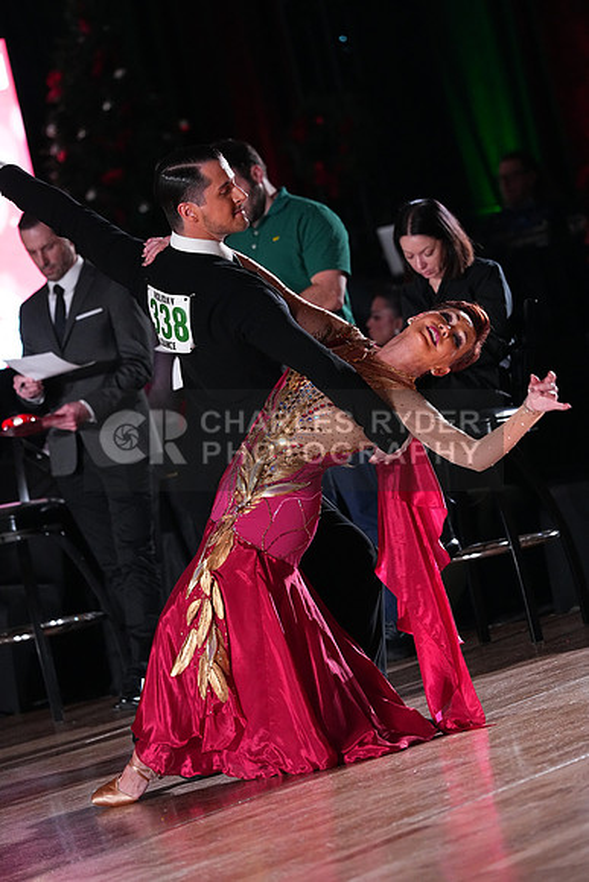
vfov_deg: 10.4
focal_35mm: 197
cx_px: 294
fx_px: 4831
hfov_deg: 7.0
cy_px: 441
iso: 6400
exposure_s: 1/400
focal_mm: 197
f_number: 4.5
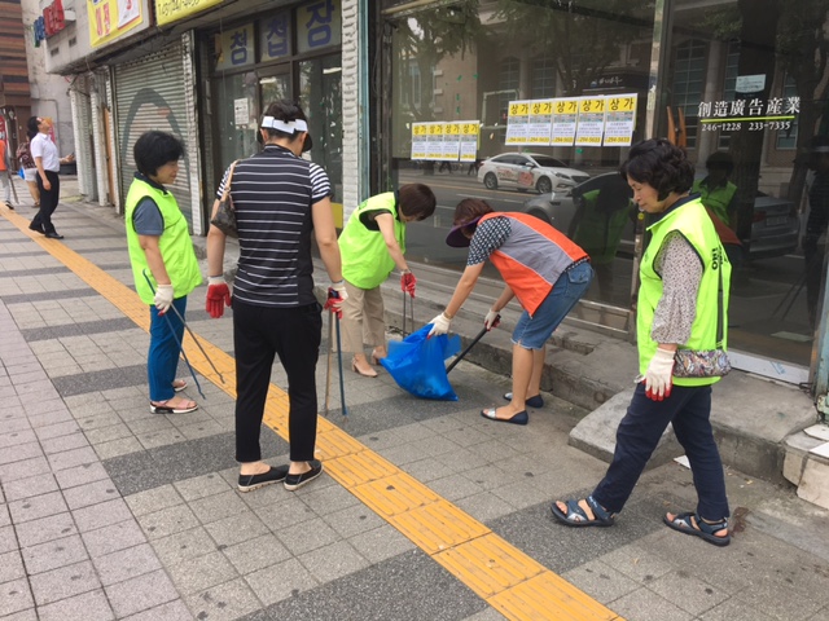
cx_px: 414
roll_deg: -0.7
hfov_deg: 61.7
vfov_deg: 48.2
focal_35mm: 29
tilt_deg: -12.7
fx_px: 695
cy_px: 310
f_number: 2.2
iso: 25
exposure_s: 1/392
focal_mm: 4.15
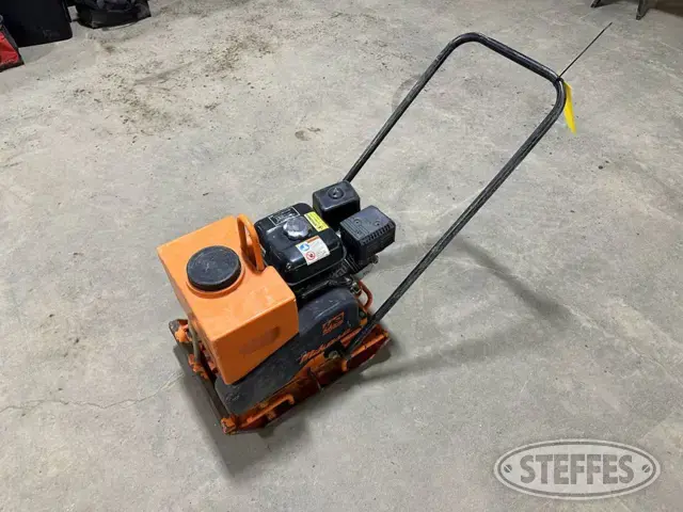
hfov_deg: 71.6
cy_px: 256
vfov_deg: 56.8
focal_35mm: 24
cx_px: 342
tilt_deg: -45.9
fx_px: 474
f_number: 1.78
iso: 250
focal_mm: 6.86
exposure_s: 1/102
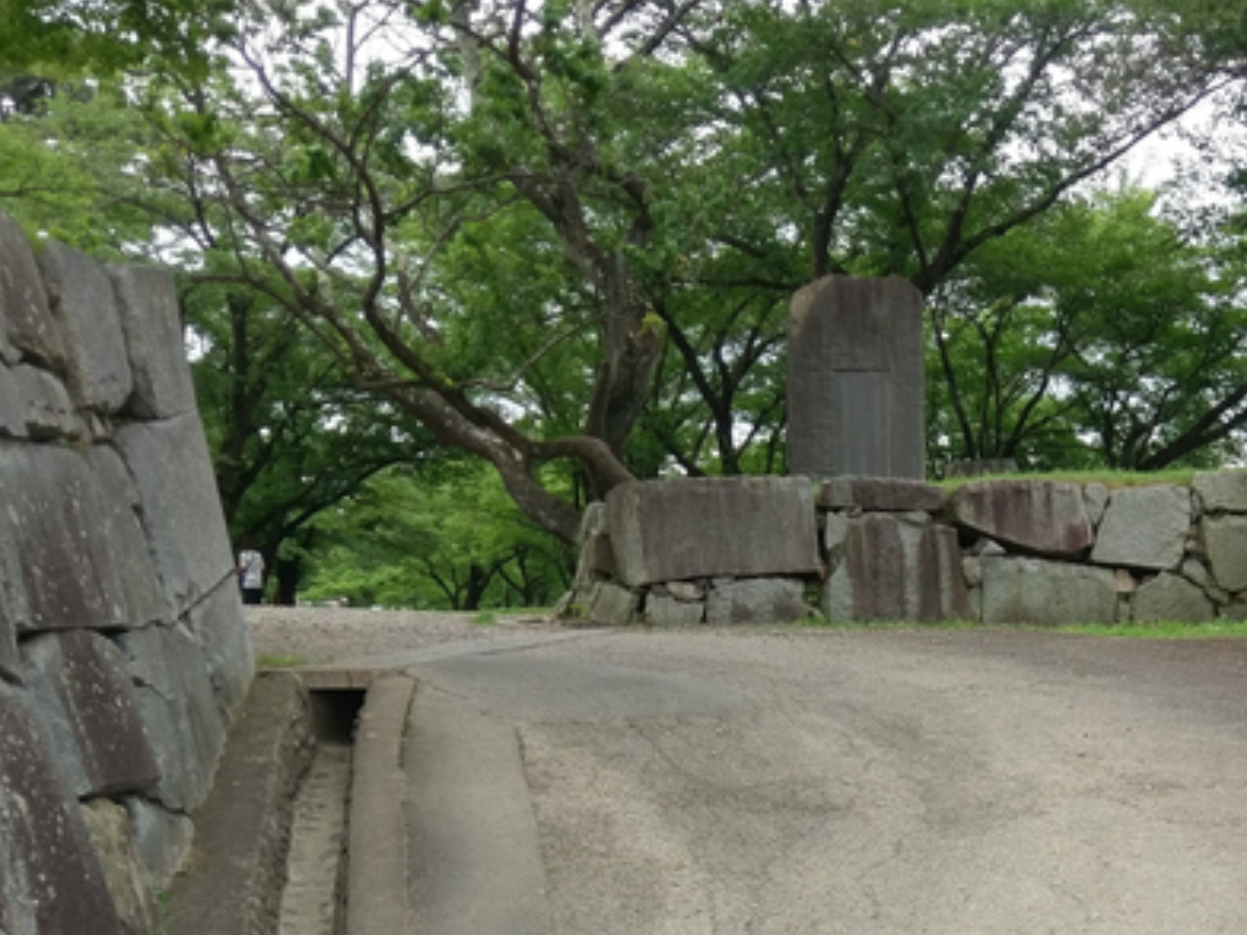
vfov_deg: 26.3
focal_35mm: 53
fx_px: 1909
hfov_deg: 35.8
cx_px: 846
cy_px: 906
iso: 100
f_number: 1.8
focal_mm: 4.58
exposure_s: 1/382
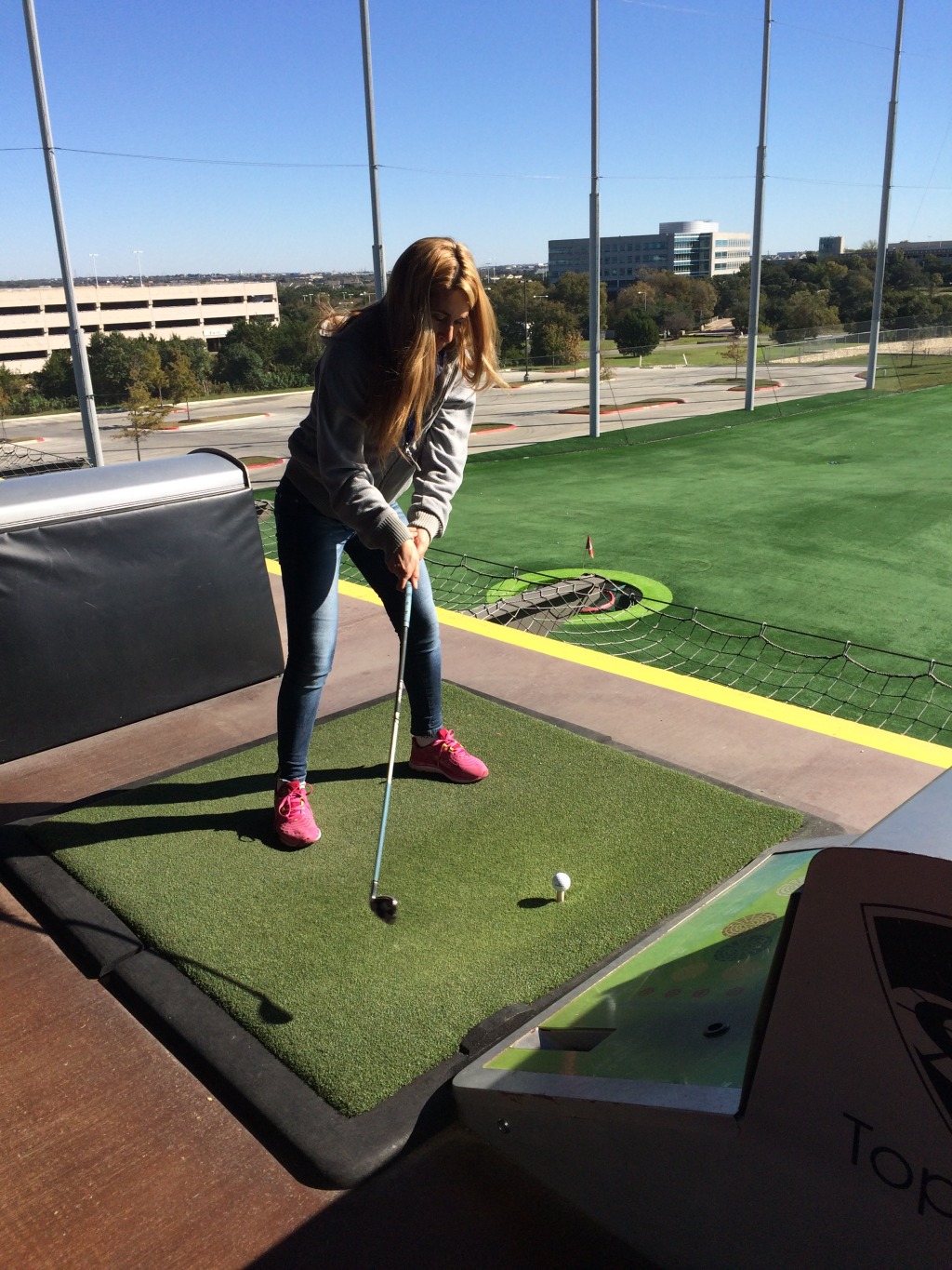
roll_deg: +3.5
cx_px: 476
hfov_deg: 48.2
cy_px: 635
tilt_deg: -20.3
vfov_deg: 61.7
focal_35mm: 29
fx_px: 1063
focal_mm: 4.15
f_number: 2.2
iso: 32
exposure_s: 1/1953
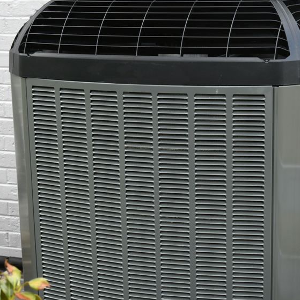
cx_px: 175
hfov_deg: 18.9
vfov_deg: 18.8
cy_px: 217
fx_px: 901
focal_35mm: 92
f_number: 7.1
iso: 200
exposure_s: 1/125
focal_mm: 35
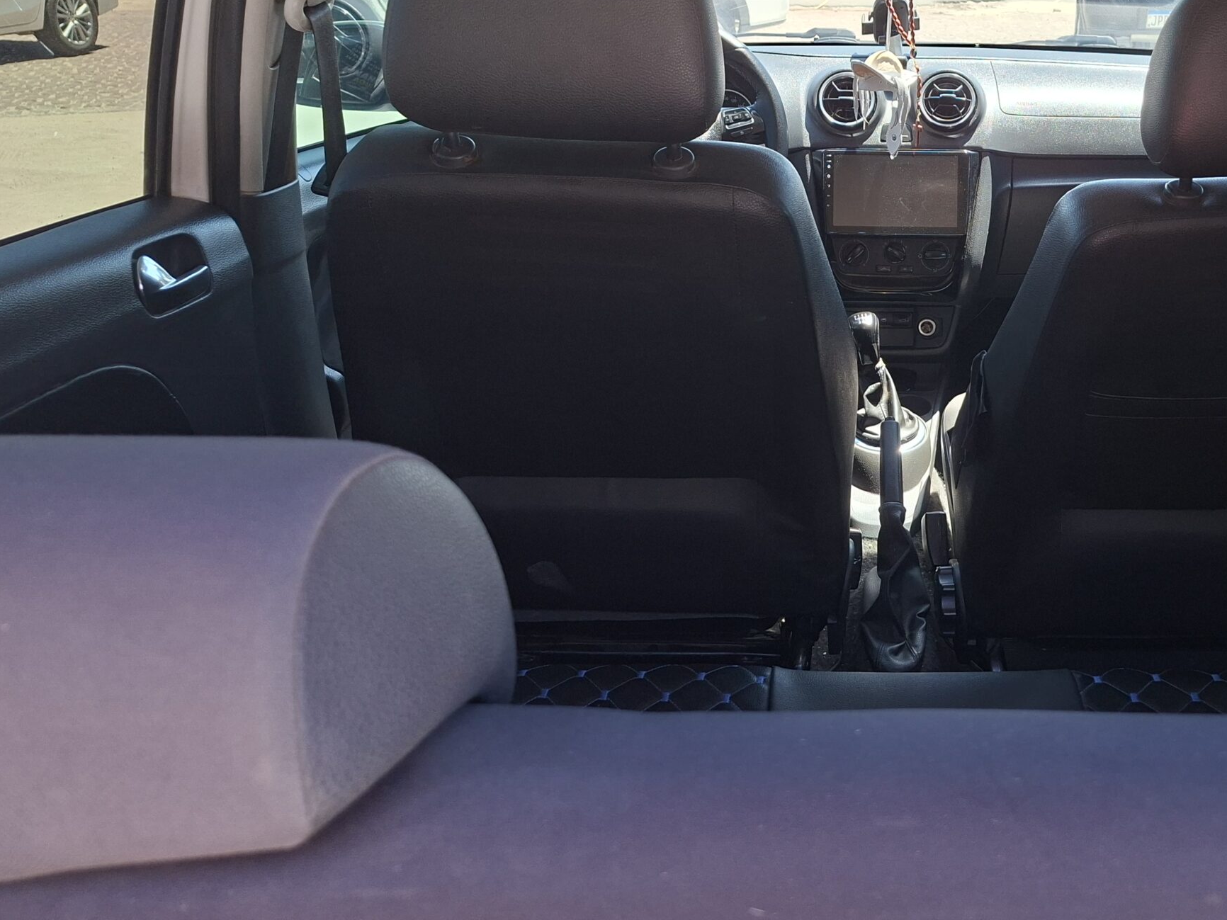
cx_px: 837
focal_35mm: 34
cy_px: 370
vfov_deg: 41.6
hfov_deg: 52.7
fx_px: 1205
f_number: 1.8
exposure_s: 1/120
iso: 64
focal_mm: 5.54
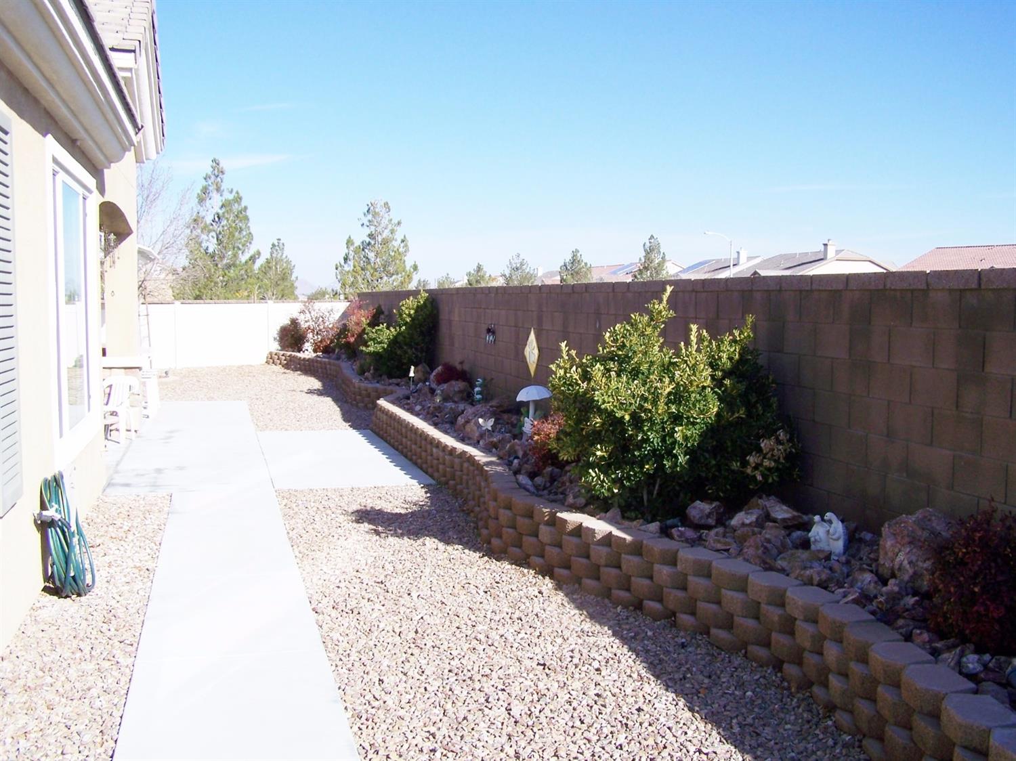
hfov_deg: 49.0
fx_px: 1115
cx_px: 508
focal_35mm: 38
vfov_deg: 37.7
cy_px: 380
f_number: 4
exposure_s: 1/500
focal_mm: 6.3
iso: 64
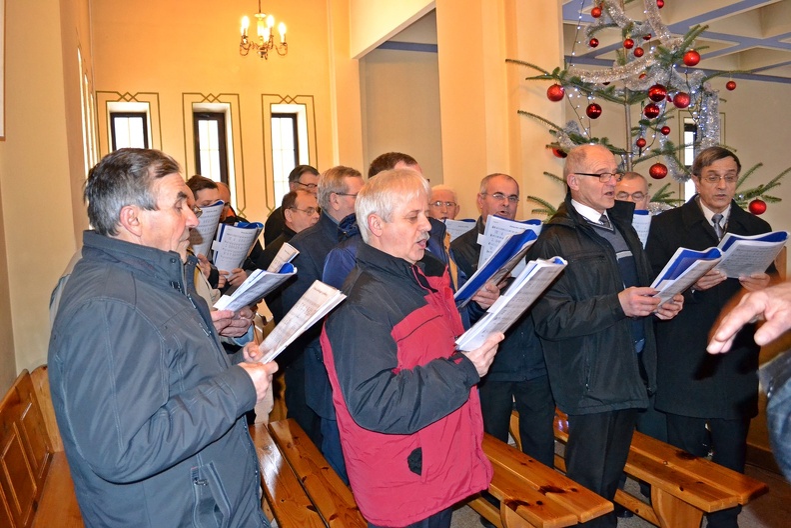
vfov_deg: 47.9
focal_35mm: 27
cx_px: 396
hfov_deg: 67.4
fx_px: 593
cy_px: 264
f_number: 3.5
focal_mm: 18
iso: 3200
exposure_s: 1/60
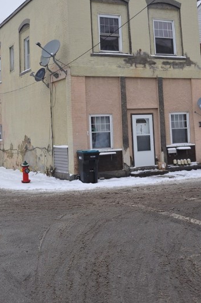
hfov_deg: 25.4
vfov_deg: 36.9
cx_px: 89
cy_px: 86
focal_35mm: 53
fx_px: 446
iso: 200
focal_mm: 24
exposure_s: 1/250
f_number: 8
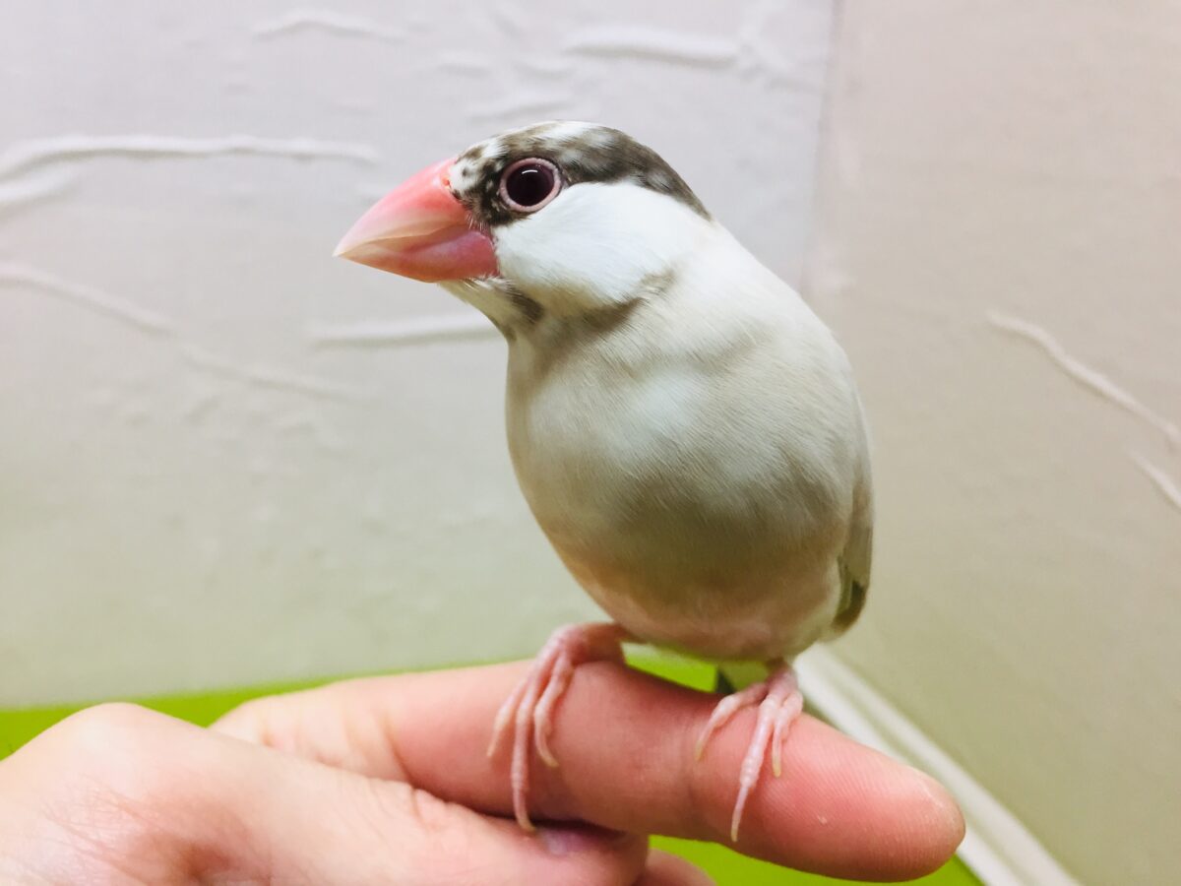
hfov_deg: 61.7
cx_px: 590
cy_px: 443
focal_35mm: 29
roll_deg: -1.7
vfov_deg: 48.2
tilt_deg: -16.5
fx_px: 989
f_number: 2.2
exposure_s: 1/30
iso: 40
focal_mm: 4.15
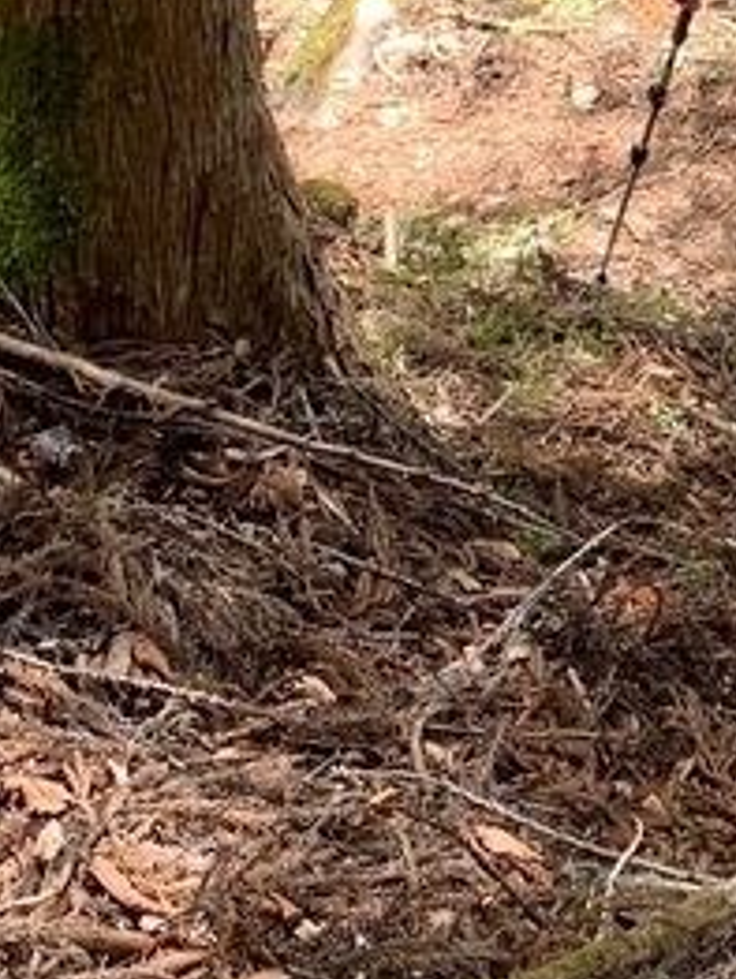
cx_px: 1020
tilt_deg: -37.1
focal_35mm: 119
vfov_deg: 15.9
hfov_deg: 12.0
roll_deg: +2.9
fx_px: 3368
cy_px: -202
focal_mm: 4.25
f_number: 1.8
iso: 40
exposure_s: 1/122
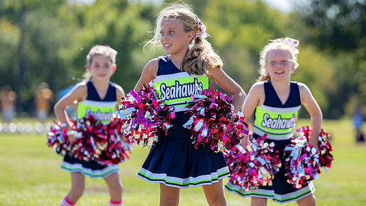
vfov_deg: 5.7
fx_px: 2068
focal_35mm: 213
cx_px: 198
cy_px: 100
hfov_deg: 10.1
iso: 200
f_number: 2.8
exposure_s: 1/2000
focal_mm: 156
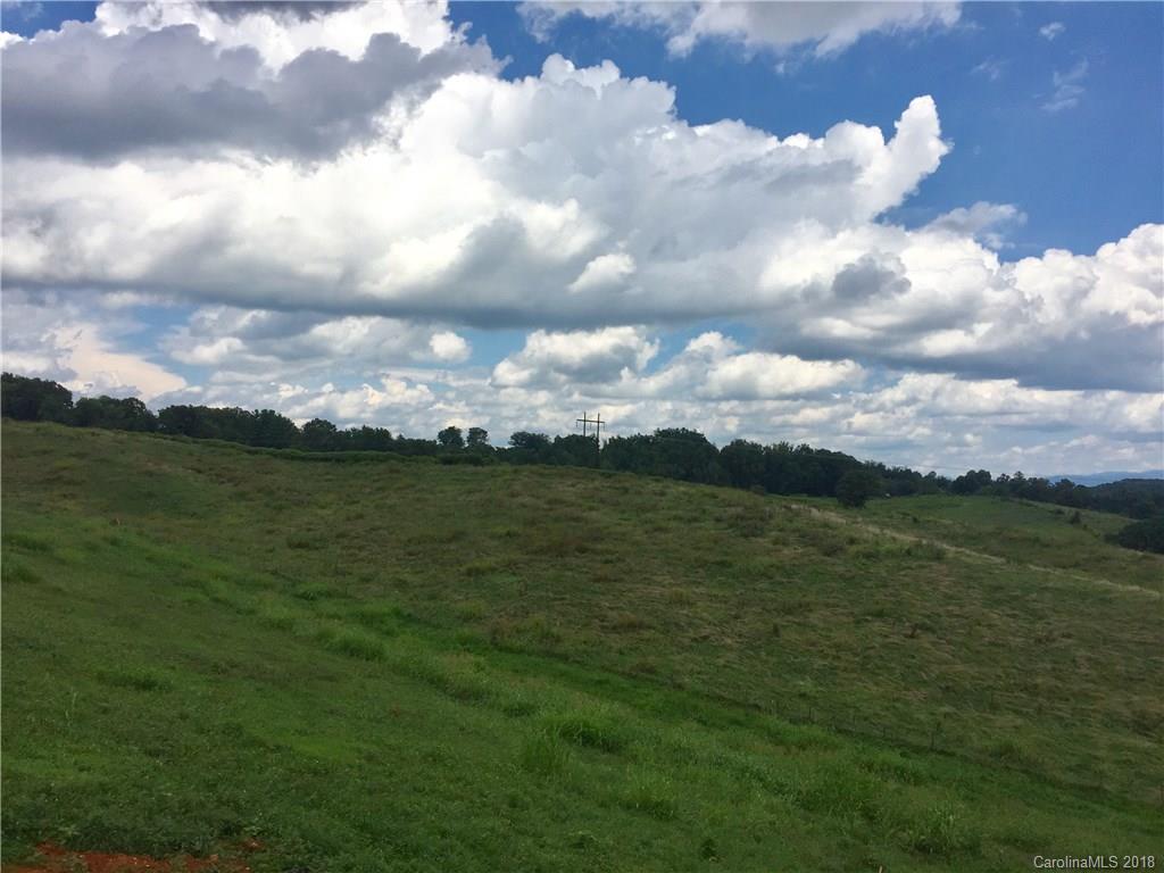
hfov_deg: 61.7
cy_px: 436
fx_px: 975
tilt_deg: +3.1
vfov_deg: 48.2
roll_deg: -1.9
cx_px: 582
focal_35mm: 29
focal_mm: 4.15
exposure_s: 1/4405
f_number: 2.2
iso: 32
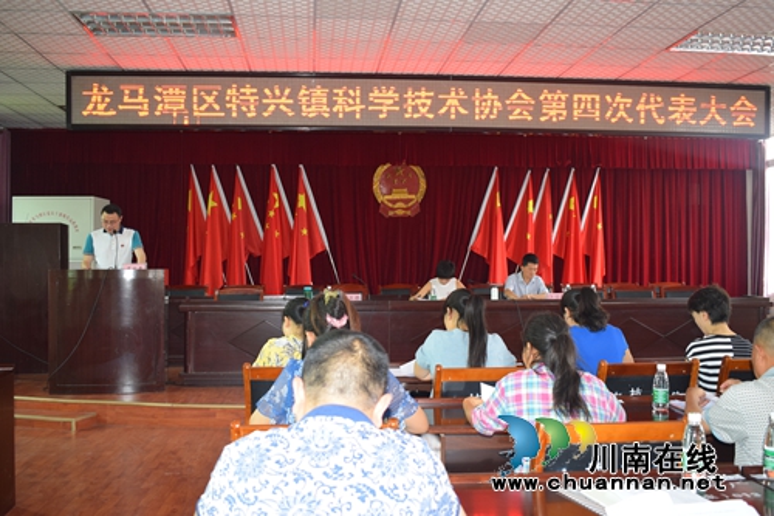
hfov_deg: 53.1
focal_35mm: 36
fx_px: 774
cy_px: 258
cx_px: 387
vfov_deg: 36.8
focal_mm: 24
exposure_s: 1/90
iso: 800
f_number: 4.8
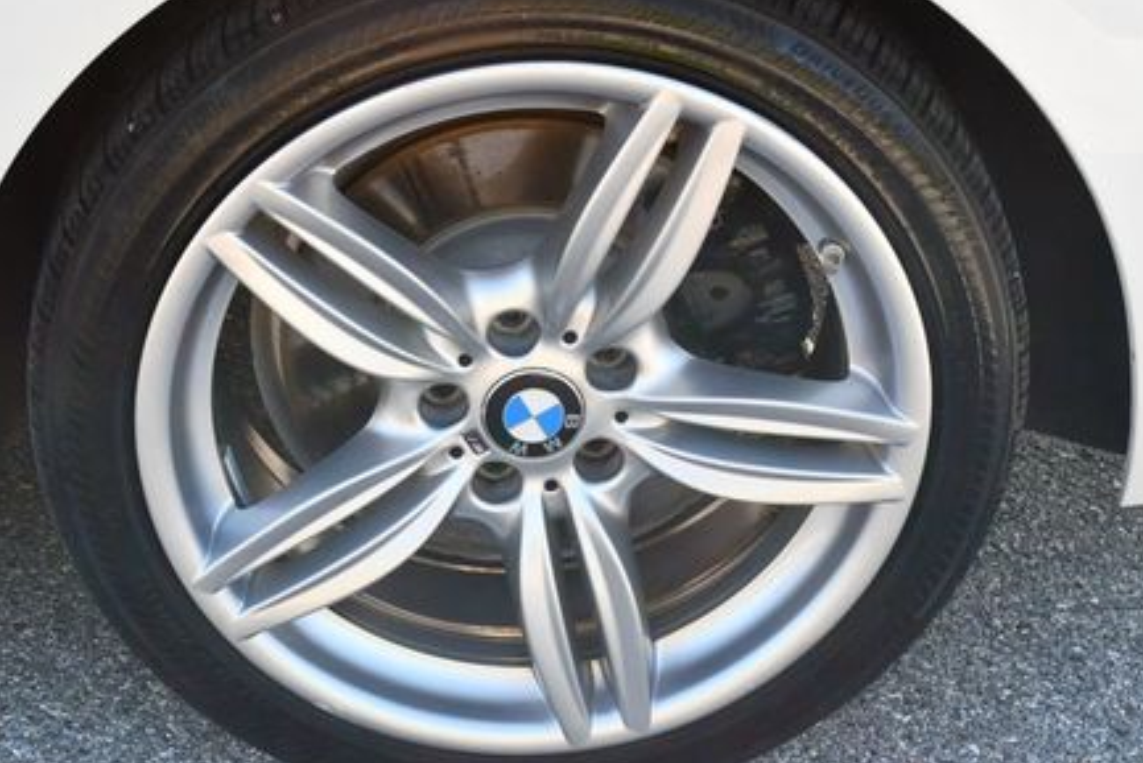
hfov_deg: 28.4
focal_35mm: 71
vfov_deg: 19.2
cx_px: 502
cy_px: 422
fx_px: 2255
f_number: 5
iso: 400
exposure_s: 1/250
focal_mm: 24
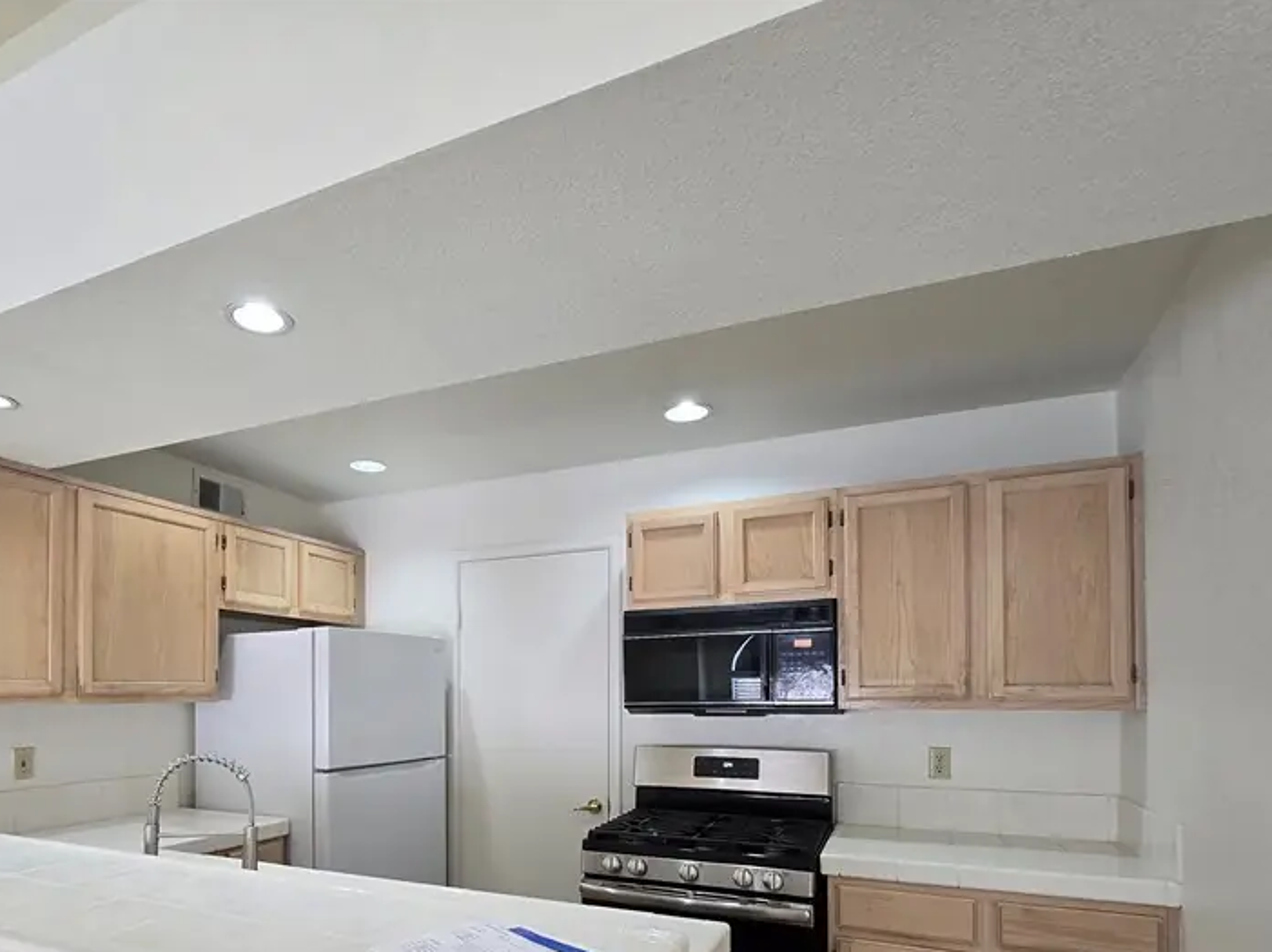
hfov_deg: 84.1
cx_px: 539
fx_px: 698
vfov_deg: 65.2
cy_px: 693
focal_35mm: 19
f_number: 2.2
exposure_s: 1/60
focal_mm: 2.2
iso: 250
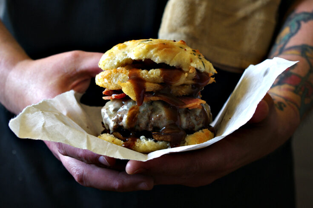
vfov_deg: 22.6
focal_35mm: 60
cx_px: 156
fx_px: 521
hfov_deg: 33.4
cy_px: 104
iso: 200
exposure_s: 1/20
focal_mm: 40
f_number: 5.6
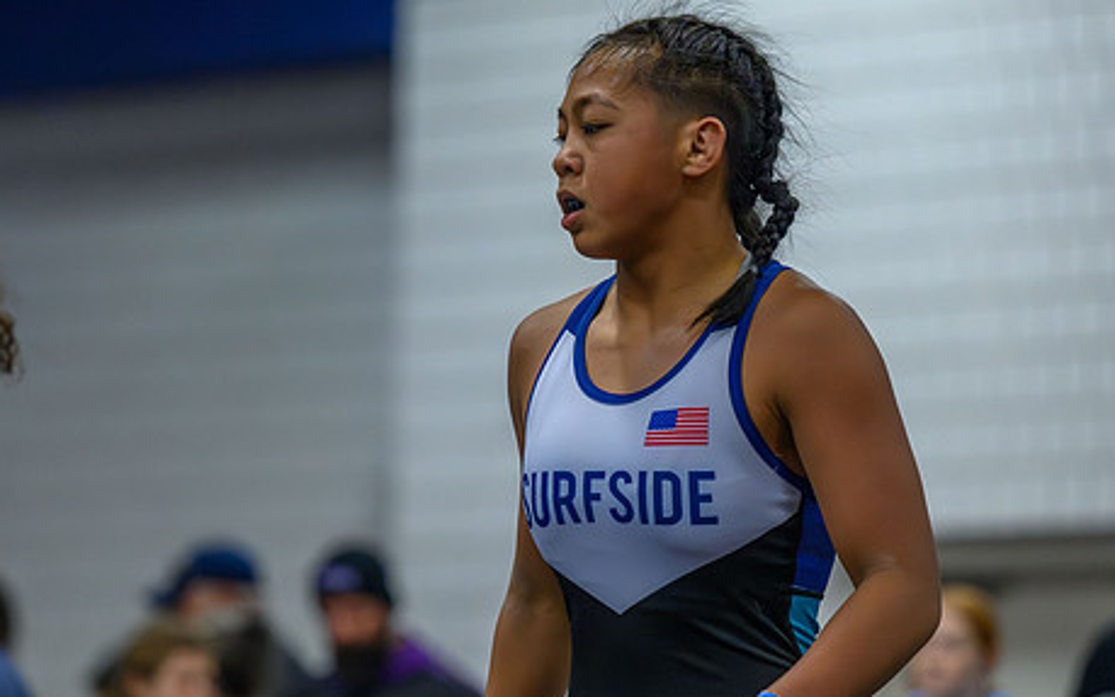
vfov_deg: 6.8
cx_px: 520
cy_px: 408
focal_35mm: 194
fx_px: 5896
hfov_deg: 10.8
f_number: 2.8
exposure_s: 1/640
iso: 6400
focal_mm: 125
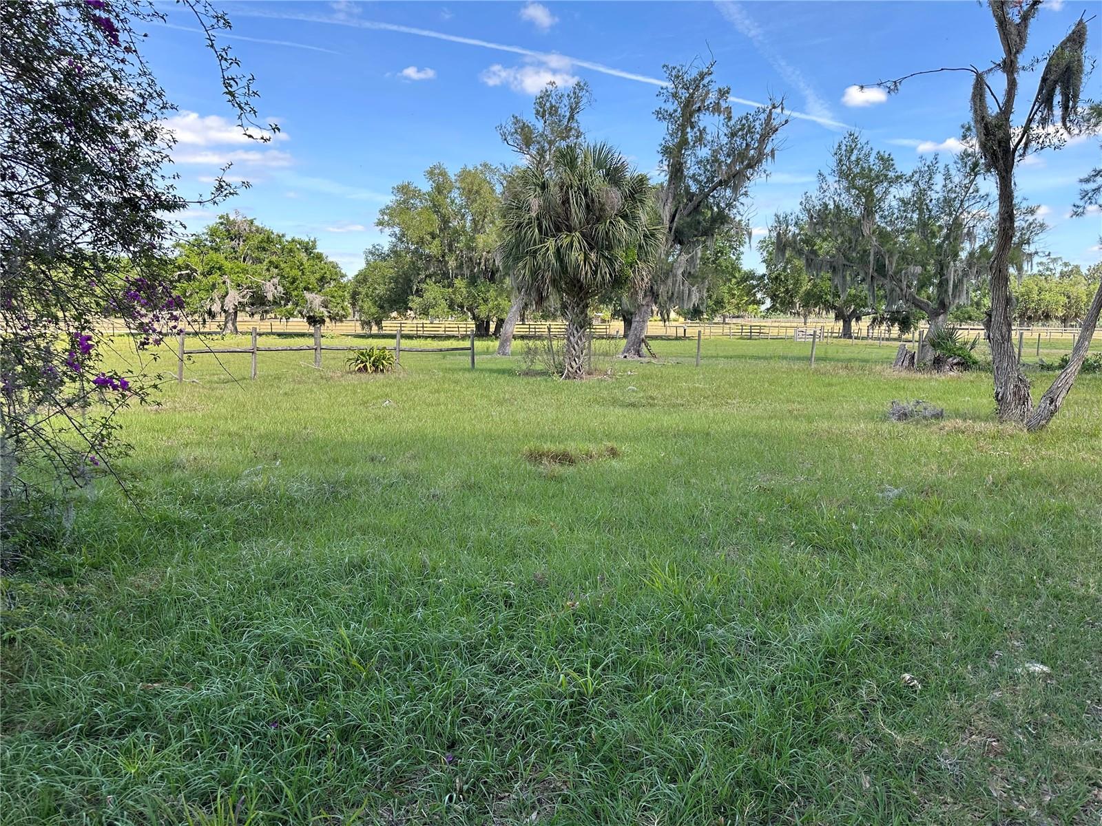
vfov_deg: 56.8
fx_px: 764
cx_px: 551
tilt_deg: -6.8
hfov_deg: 71.6
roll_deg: -0.1
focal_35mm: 24
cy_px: 413
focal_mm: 6.86
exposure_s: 1/756
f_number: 1.78
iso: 80
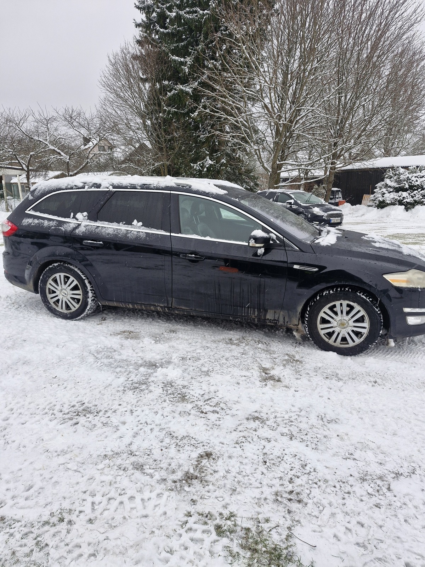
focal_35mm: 23
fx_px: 377
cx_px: 212
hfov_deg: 58.9
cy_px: 284
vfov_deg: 73.9
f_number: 1.8
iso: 50
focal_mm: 5.54
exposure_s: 1/180
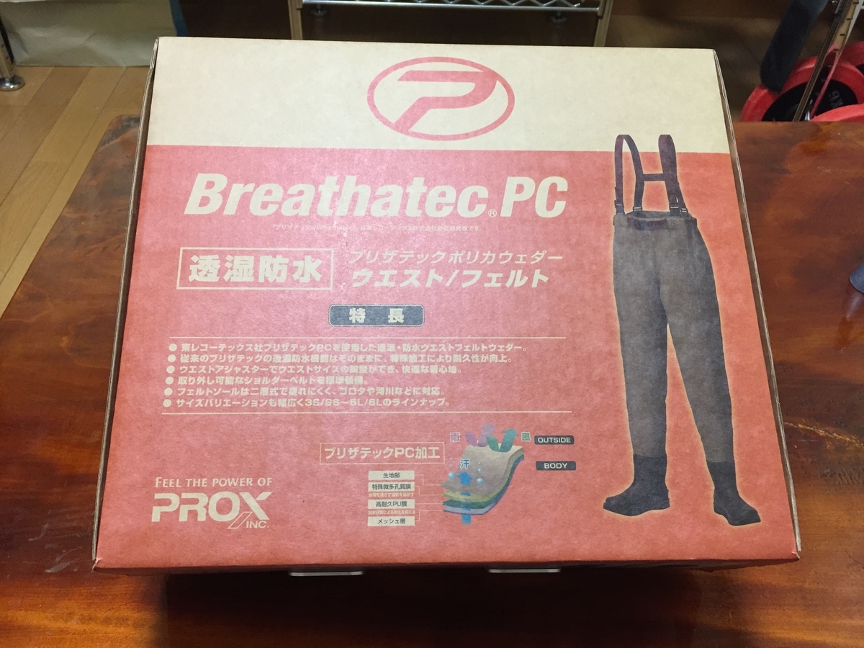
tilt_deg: -43.7
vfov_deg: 48.2
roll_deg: -1.7
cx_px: 432
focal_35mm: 29
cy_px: 324
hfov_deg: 61.7
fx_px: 724
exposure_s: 1/30
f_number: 2.2
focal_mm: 4.15
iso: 125
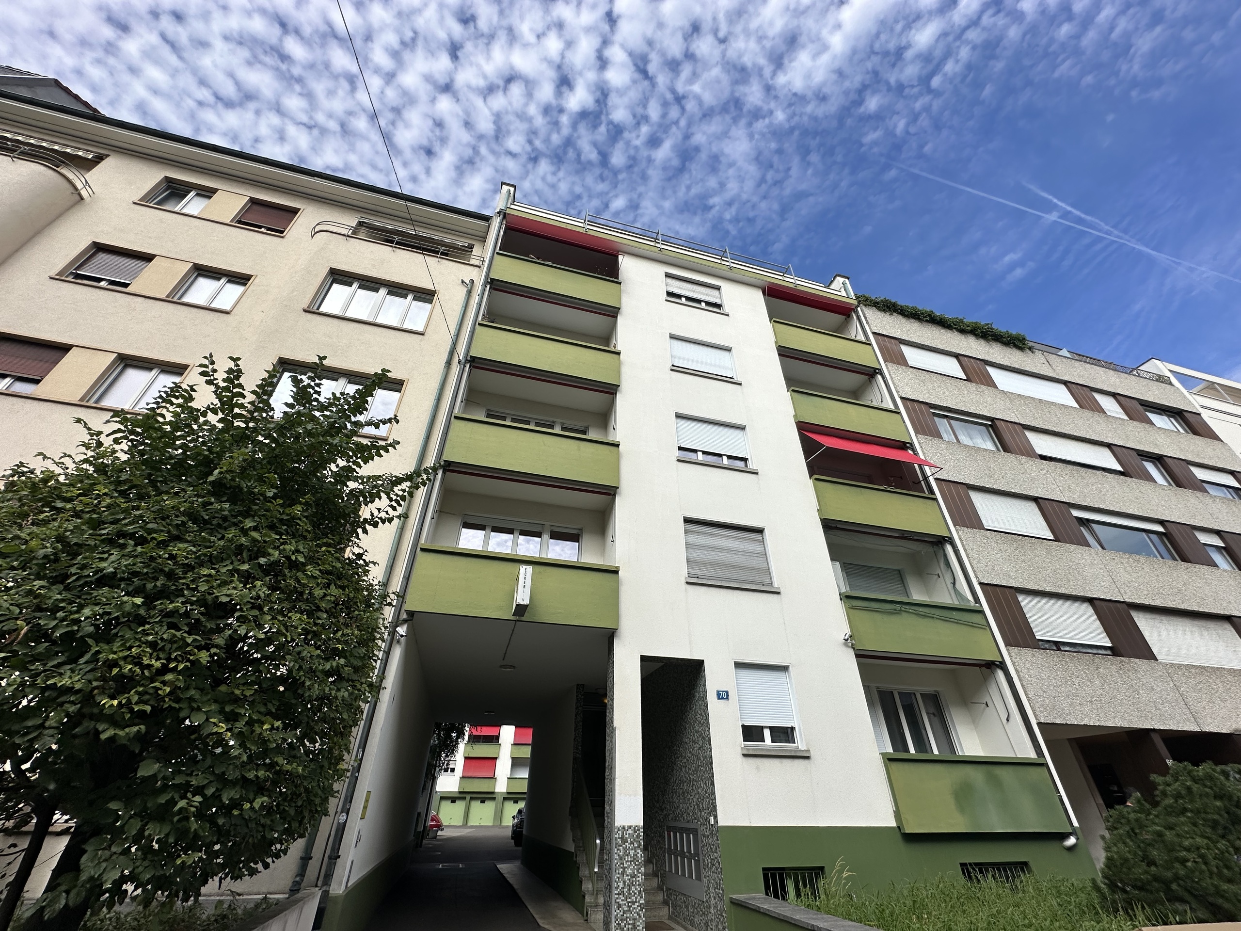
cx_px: 620
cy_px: 466
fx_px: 502
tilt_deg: +31.5
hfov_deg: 102.1
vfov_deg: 85.7
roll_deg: -0.7
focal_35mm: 14
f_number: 2.2
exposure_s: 1/2020
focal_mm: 2.22
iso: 40
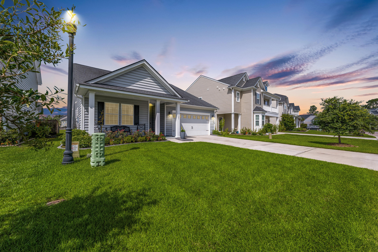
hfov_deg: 104.3
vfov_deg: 81.2
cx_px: 189
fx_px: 147
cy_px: 126
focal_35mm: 14
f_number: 9
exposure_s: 1/640
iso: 320
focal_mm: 14
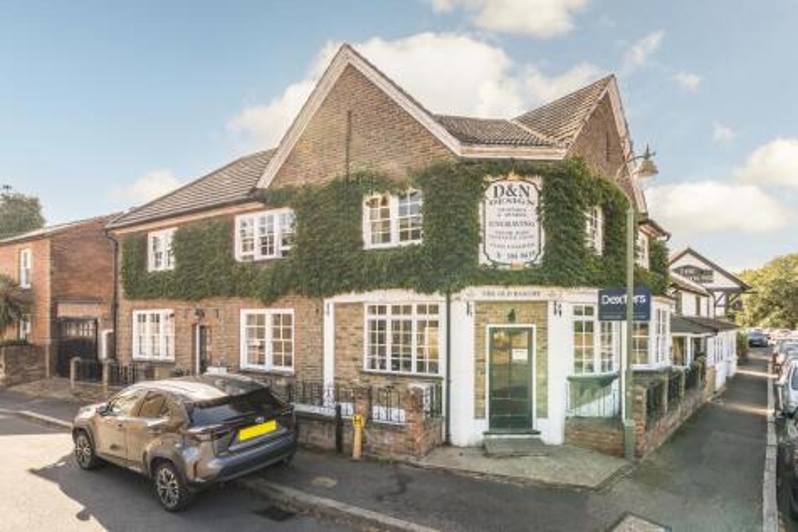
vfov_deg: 90.0
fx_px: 266
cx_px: 399
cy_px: 266
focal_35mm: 12
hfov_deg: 112.6
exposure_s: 1/160
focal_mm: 12
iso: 320
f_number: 10
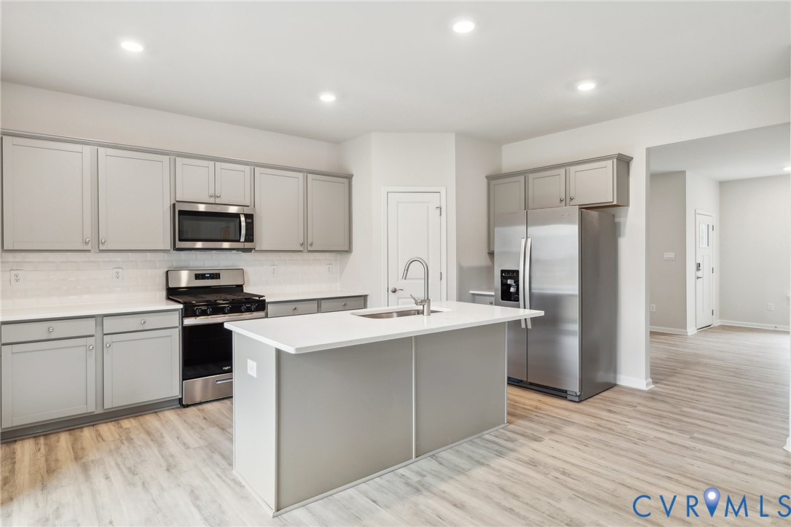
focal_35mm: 19
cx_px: 396
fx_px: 417
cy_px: 264
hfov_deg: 86.9
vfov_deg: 64.5
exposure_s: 1/8
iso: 250
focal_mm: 19
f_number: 7.1
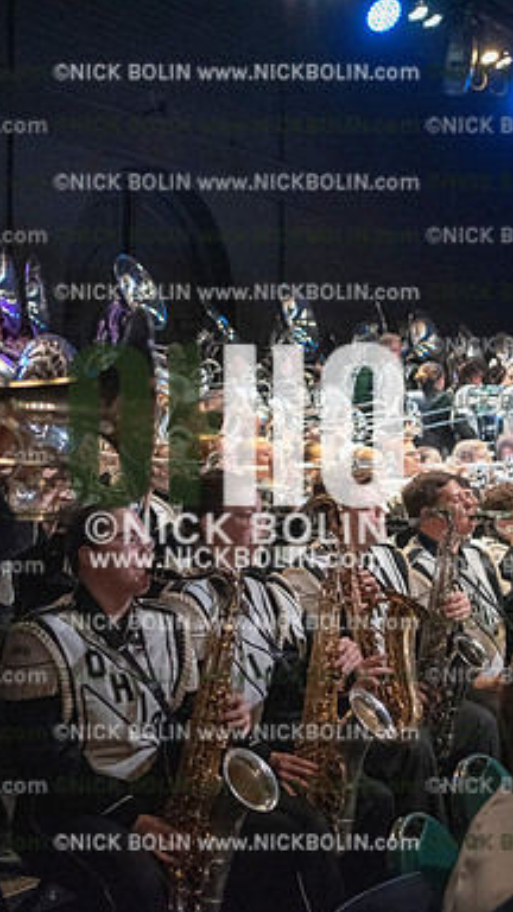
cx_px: 235
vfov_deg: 36.6
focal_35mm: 57
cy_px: 457
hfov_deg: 21.1
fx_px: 1378
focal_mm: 36
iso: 10000
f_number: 2.8
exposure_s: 1/640
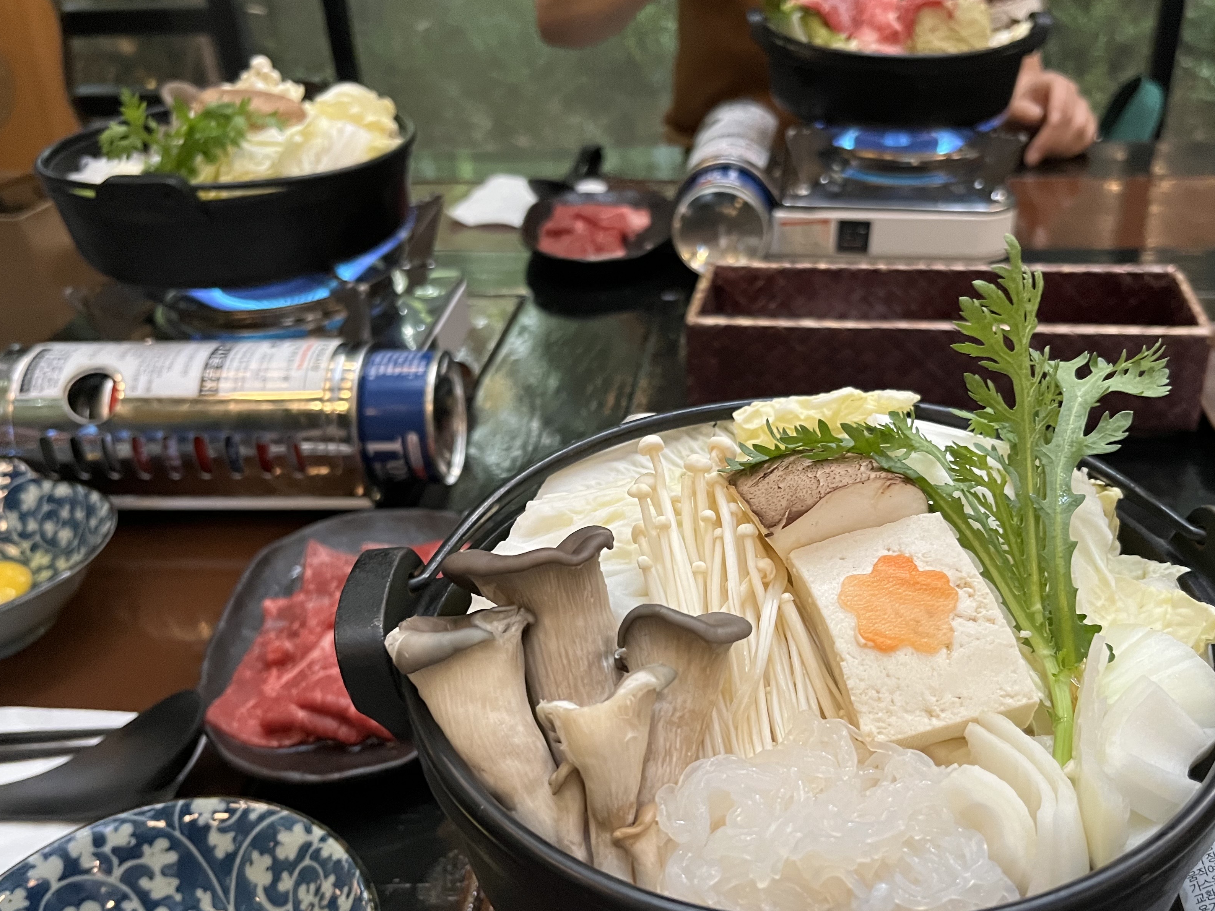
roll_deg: +1.7
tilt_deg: -31.7
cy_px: 495
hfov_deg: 55.1
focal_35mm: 33
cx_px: 705
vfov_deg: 42.9
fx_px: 1158
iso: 500
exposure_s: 1/40
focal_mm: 5.1
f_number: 1.6
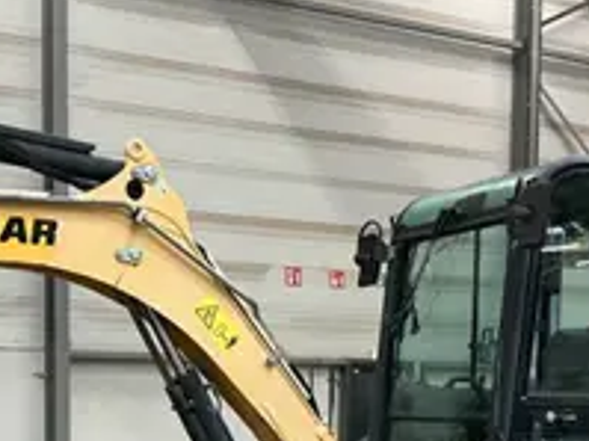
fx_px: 1190
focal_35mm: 70
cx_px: 207
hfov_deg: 27.7
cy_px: 497
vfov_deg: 20.0
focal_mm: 3
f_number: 1.8
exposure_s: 1/60
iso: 160
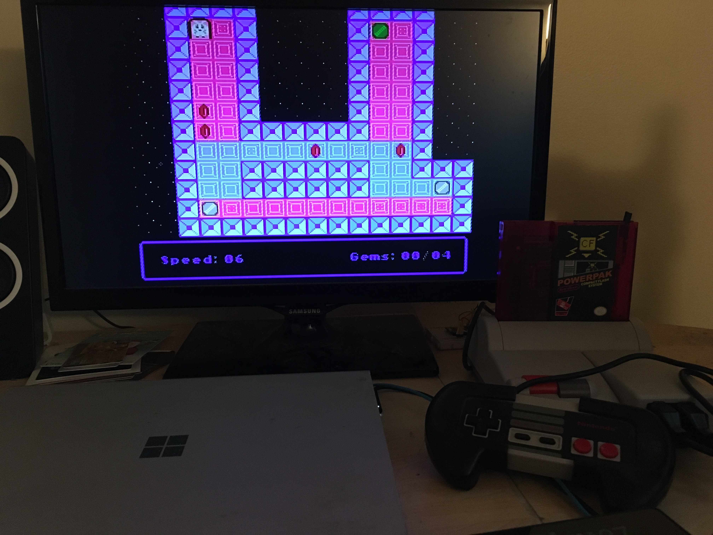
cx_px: 356
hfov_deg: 61.7
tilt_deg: -10.3
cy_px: 268
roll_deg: +1.1
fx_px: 597
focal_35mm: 29
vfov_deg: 48.2
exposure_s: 1/15
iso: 200
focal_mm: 4.15
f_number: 2.2
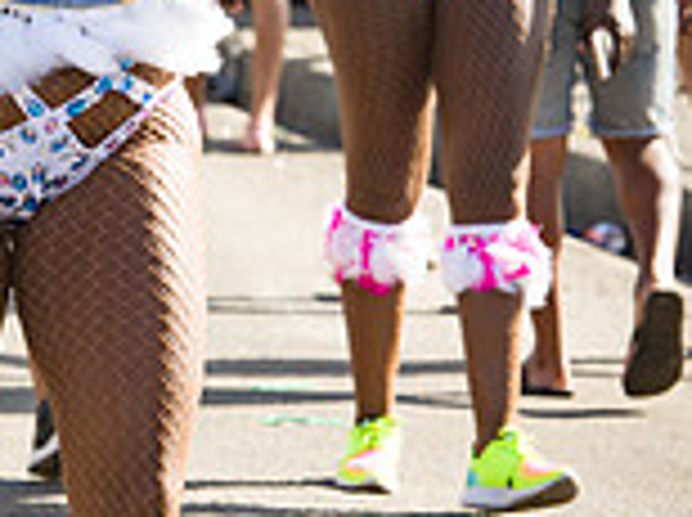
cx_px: 61
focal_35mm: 394
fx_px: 7864
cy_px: 117
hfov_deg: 5.0
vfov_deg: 3.8
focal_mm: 140
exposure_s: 1/200
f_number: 8
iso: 100
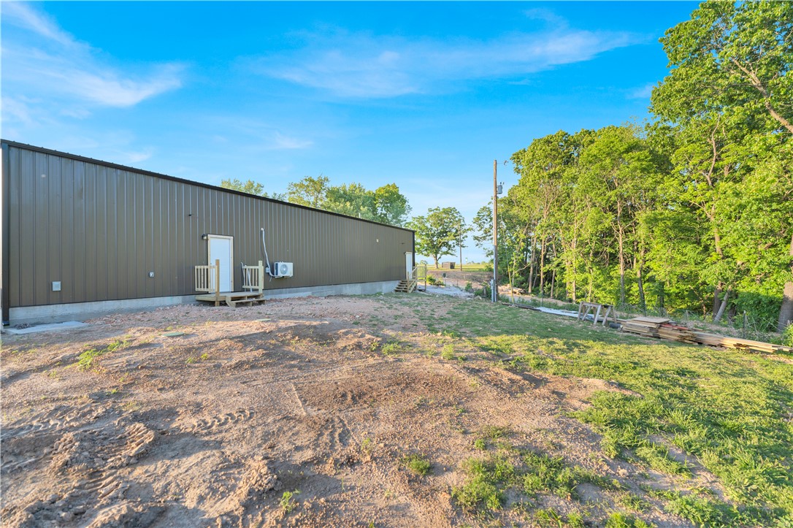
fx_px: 308
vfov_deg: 81.2
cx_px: 396
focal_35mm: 14
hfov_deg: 104.3
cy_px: 264
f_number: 2.8
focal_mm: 14
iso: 100
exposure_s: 1/125
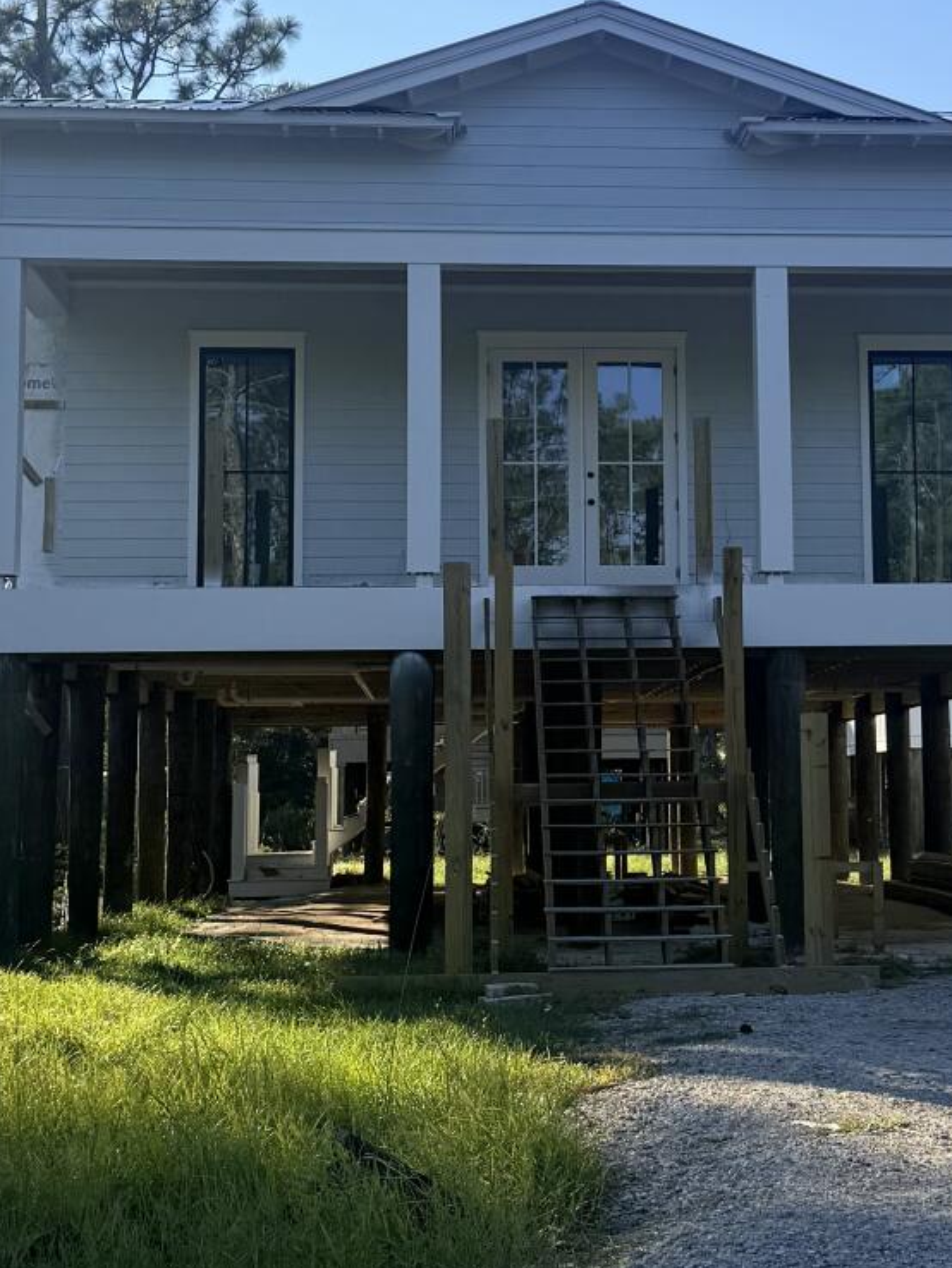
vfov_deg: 29.7
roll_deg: +1.2
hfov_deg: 22.5
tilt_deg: +6.3
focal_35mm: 65
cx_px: 670
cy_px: 495
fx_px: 2382
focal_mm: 6.76
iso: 80
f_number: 1.78
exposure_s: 1/3759
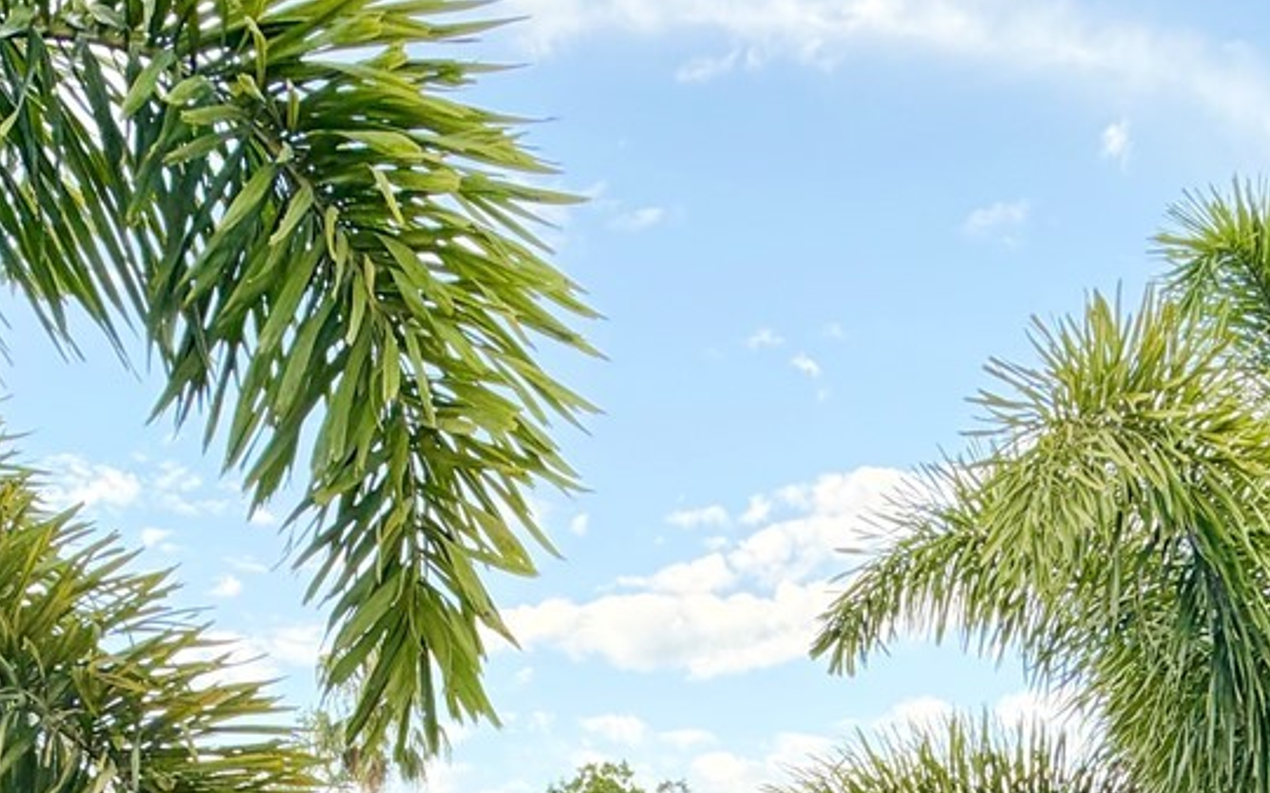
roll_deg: +0.2
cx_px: 616
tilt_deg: -0.2
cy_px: 1158
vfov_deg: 23.8
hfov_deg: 45.3
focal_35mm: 44
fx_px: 1522
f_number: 2.2
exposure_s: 1/138
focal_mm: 2.22
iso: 50
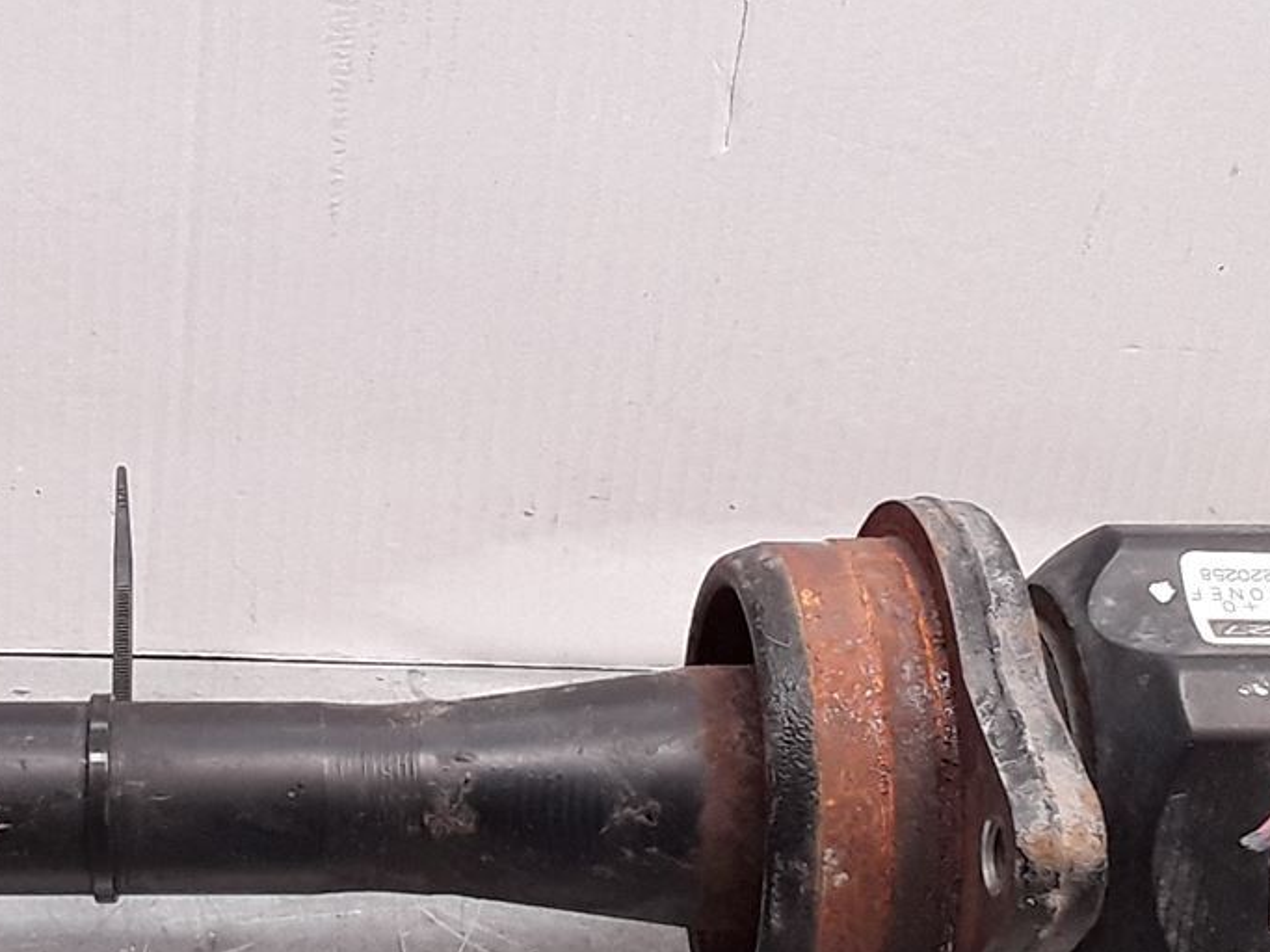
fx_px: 3081
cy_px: 677
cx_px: 182
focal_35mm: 84
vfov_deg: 17.5
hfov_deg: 22.8
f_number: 1.9
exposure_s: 1/50
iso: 50
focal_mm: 2.91
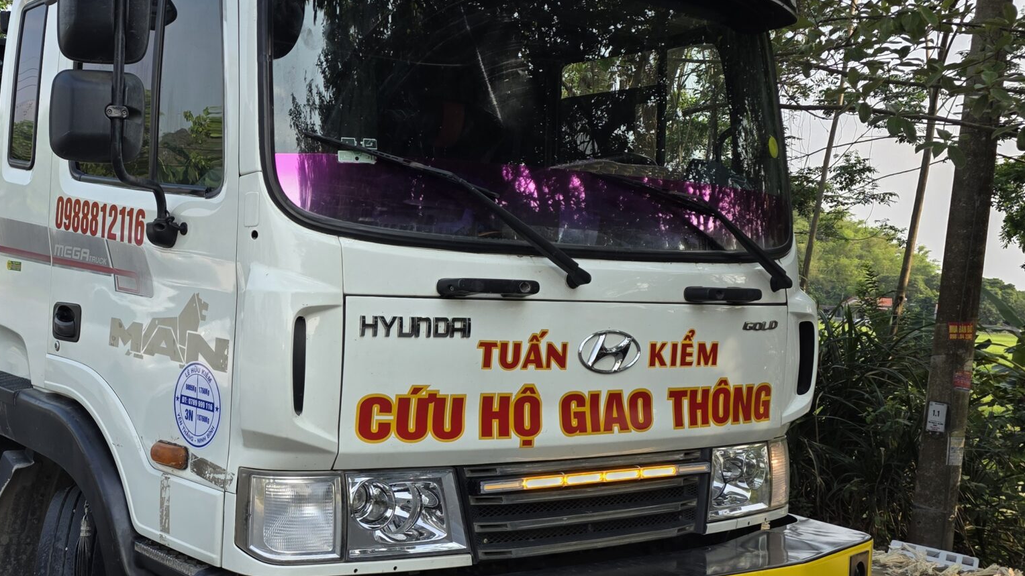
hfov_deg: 46.3
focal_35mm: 42
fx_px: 1142
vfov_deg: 28.3
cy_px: 308
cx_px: 232
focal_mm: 6.3
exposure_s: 1/1809
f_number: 1.7
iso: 80
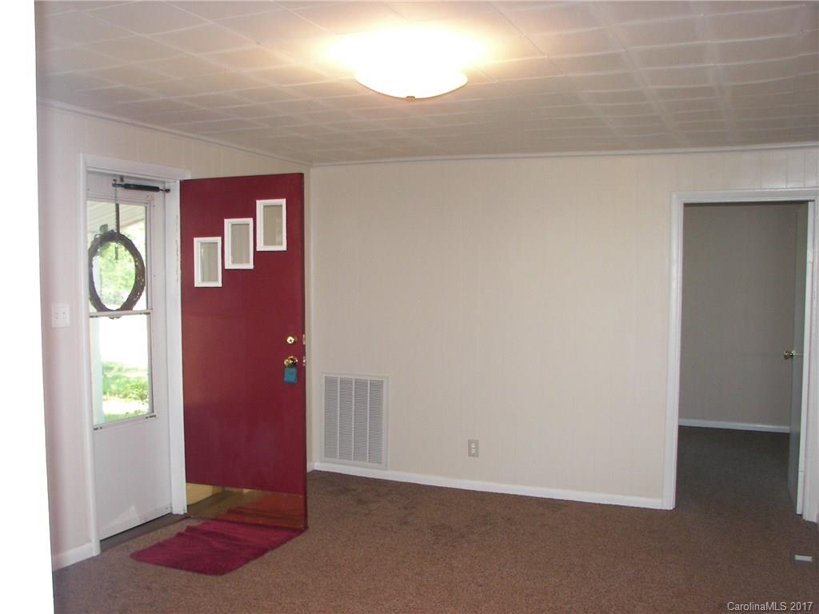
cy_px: 307
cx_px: 410
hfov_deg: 51.4
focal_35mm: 36
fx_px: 852
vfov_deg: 39.7
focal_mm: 6
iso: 100
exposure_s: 1/30
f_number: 2.8
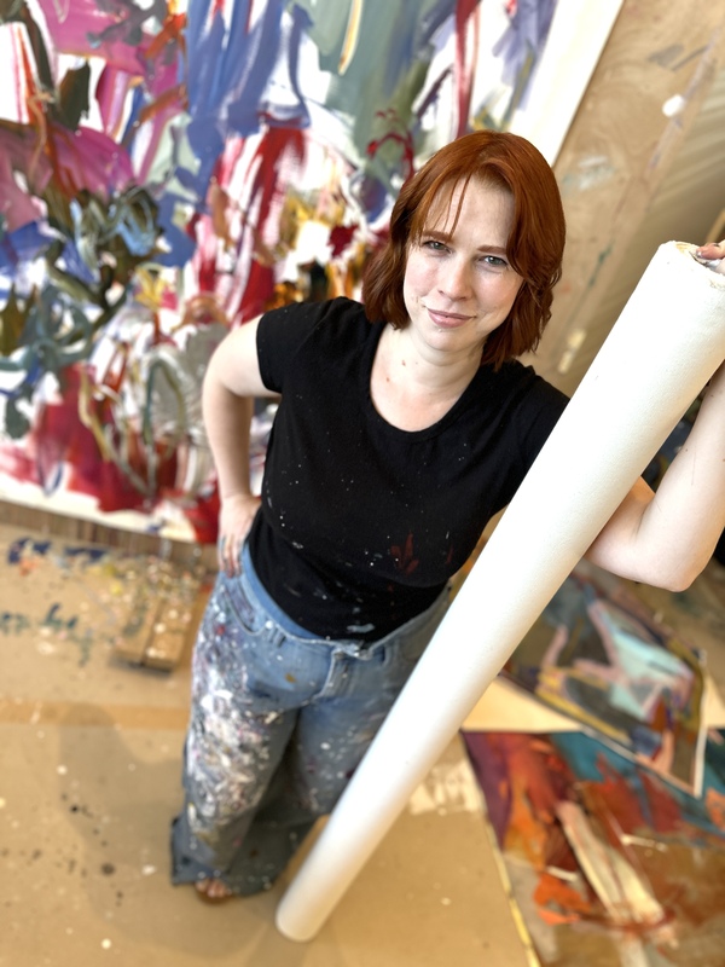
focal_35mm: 24
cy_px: 484
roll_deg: -19.9
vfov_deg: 71.6
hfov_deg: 56.8
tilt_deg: -33.0
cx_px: 362
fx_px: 670
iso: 160
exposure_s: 1/120
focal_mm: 6.86
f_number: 1.78
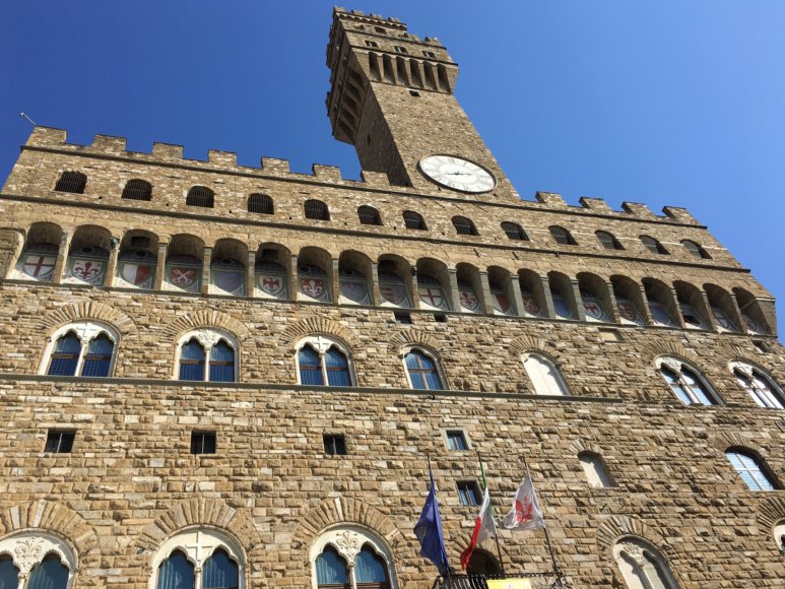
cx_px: 384
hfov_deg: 60.0
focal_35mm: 30
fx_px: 680
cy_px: 287
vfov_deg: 46.8
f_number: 2.2
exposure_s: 1/1221
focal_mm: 4.15
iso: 25
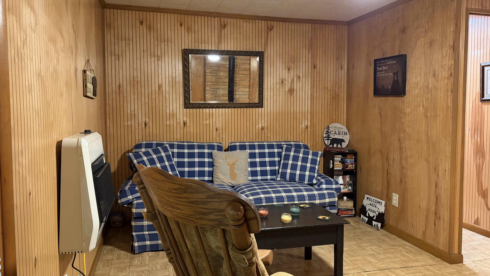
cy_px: 128
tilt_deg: -2.5
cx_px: 246
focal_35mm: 29
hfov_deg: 66.1
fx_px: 377
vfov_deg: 40.2
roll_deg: -0.4
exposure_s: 1/40
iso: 640
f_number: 1.6
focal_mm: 5.96
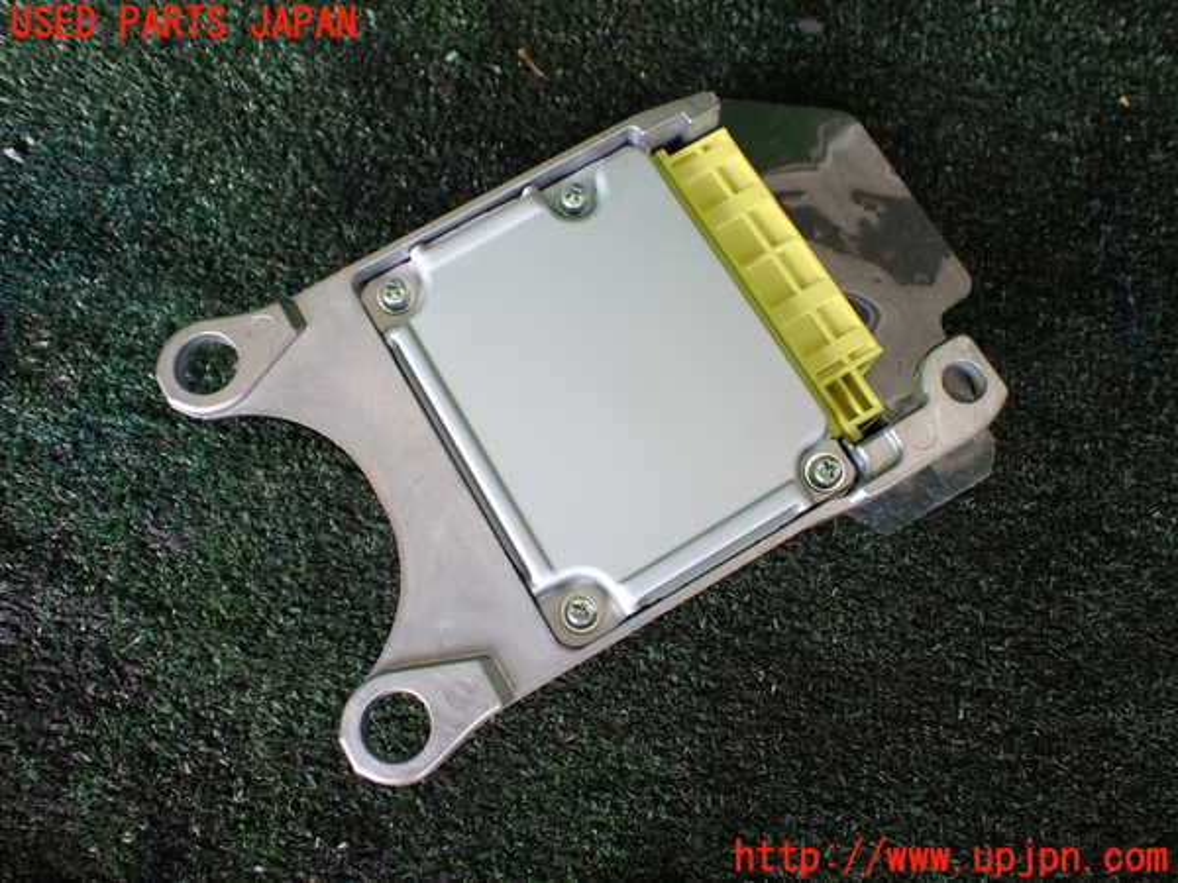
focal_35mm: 30
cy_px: 442
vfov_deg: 46.8
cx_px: 589
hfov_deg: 60.0
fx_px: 1021
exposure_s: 1/125
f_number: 2.3
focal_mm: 5.4
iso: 160
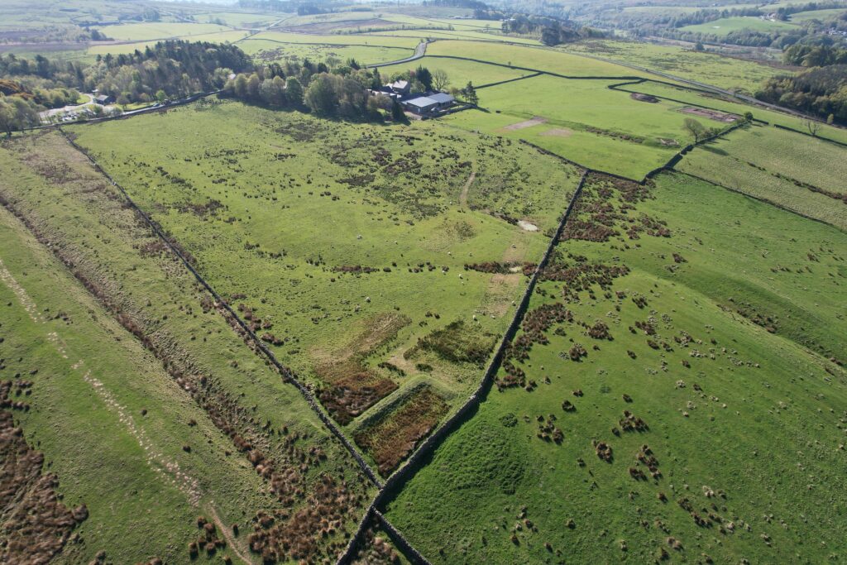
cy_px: 282
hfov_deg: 78.6
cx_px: 424
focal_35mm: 22
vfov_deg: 57.2
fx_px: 518
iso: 100
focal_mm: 8.38
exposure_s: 1/800
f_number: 2.8
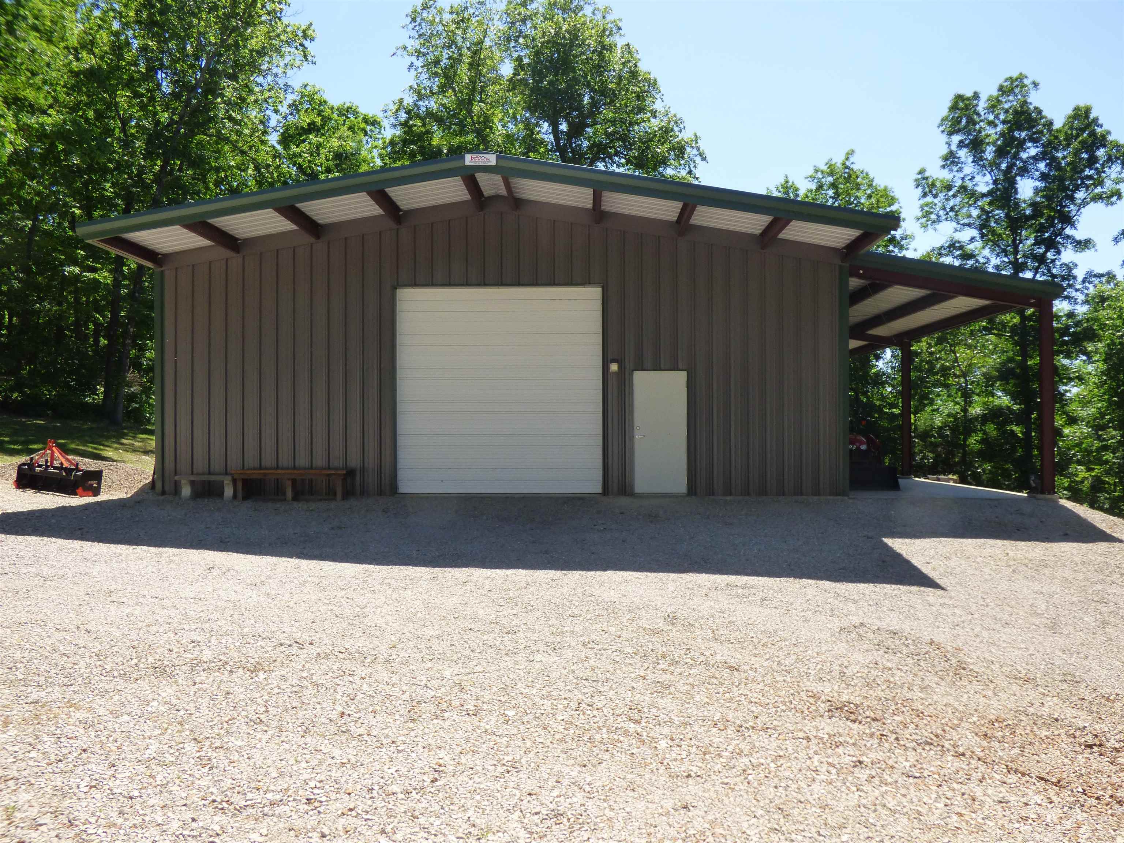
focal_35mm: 29
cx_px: 562
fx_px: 942
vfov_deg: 48.2
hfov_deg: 61.7
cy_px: 422
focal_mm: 5.04
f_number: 4.5
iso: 200
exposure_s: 1/640
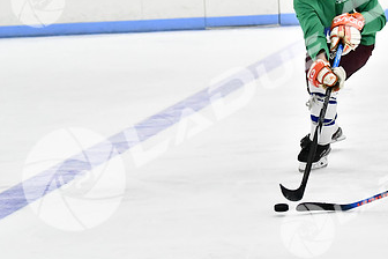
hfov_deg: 7.8
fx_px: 2845
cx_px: 278
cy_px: 61
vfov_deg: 5.2
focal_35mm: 264
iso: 8000
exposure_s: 1/1600
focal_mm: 102
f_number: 2.8
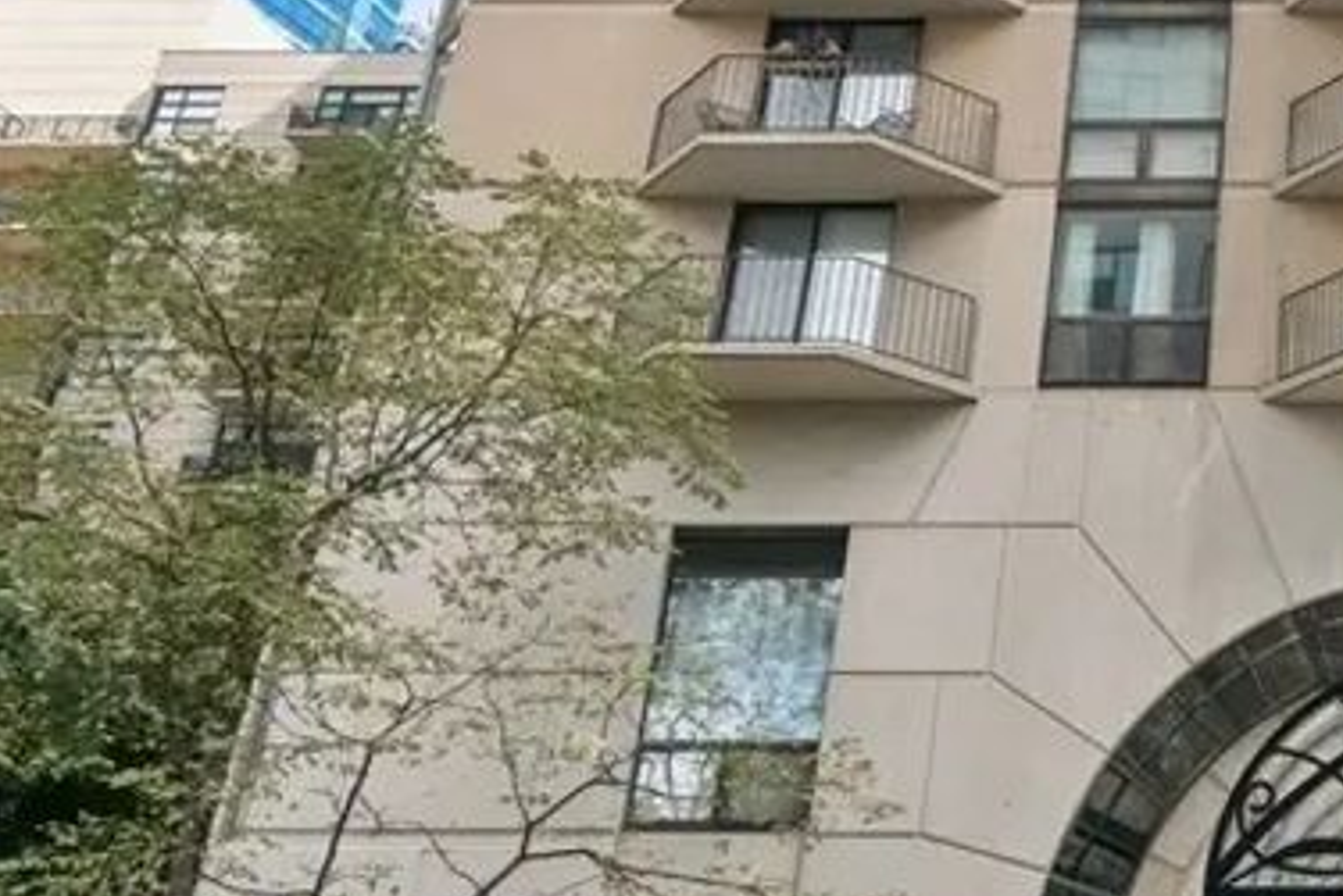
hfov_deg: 35.1
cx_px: 1450
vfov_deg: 27.3
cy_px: 284
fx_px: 1829
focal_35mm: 49
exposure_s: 1/320
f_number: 8
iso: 200
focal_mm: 12
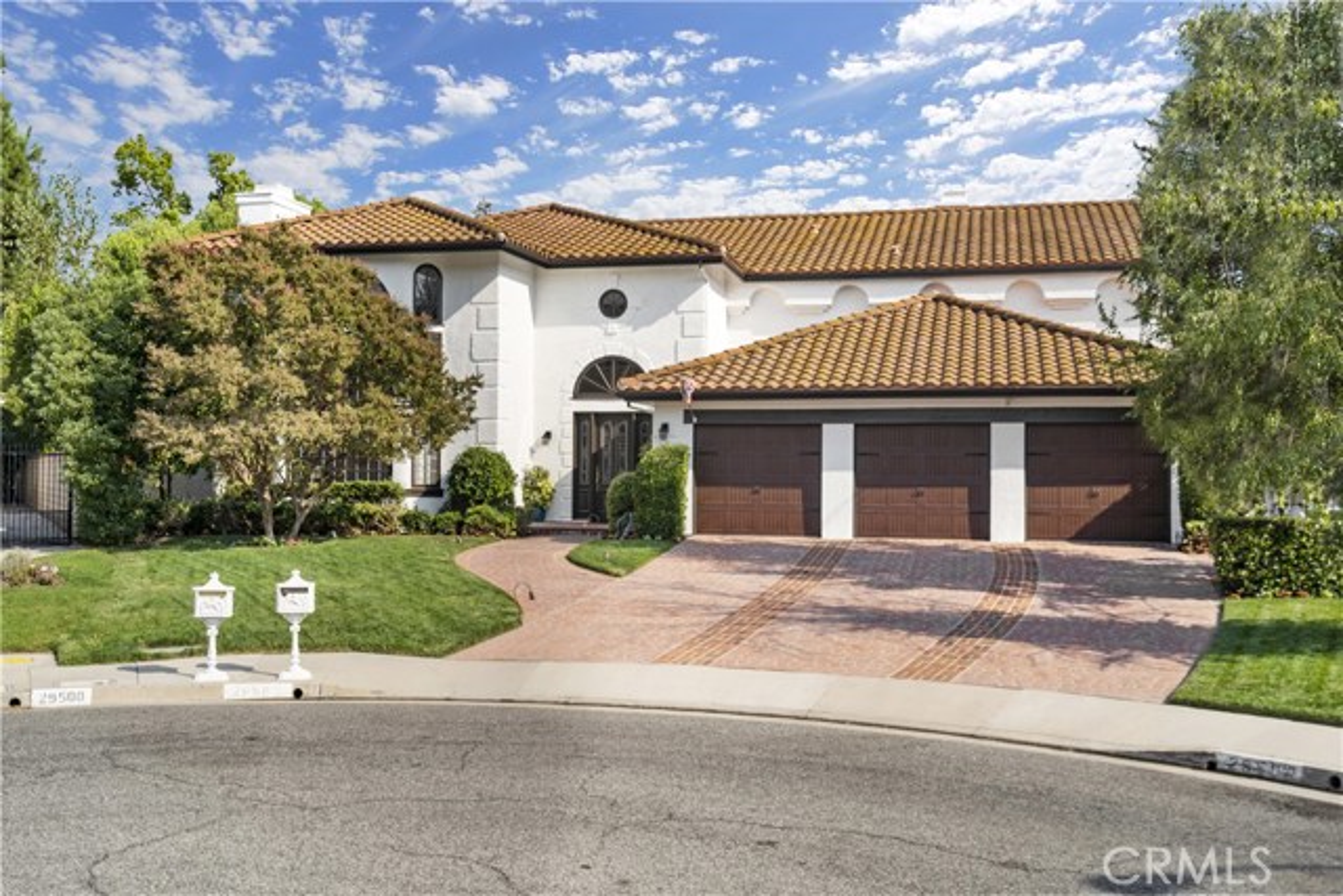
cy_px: 448
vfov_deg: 37.9
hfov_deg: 54.4
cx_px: 672
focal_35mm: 35
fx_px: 1306
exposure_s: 1/400
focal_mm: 35
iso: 100
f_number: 7.1
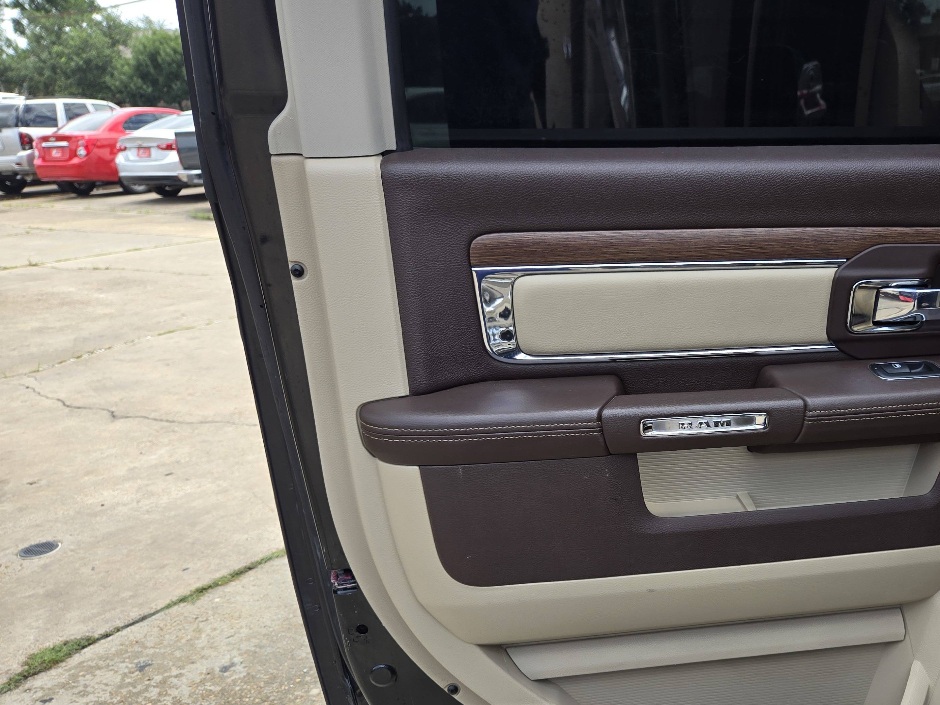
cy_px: 498
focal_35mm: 33
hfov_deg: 53.9
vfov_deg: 42.1
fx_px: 896
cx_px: 650
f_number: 1.8
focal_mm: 5.4
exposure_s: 1/434
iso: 25
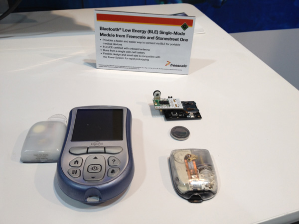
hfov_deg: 52.6
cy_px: 112
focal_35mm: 35
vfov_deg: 40.7
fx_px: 302
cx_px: 150
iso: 64
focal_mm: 4.28
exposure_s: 1/30
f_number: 2.4
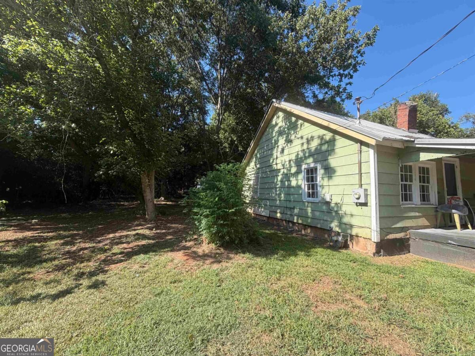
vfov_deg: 85.7
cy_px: 178
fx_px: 192
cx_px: 238
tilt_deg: +5.1
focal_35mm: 14
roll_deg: -1.6
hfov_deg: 102.1
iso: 40
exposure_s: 1/527
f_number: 2.2
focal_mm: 2.22
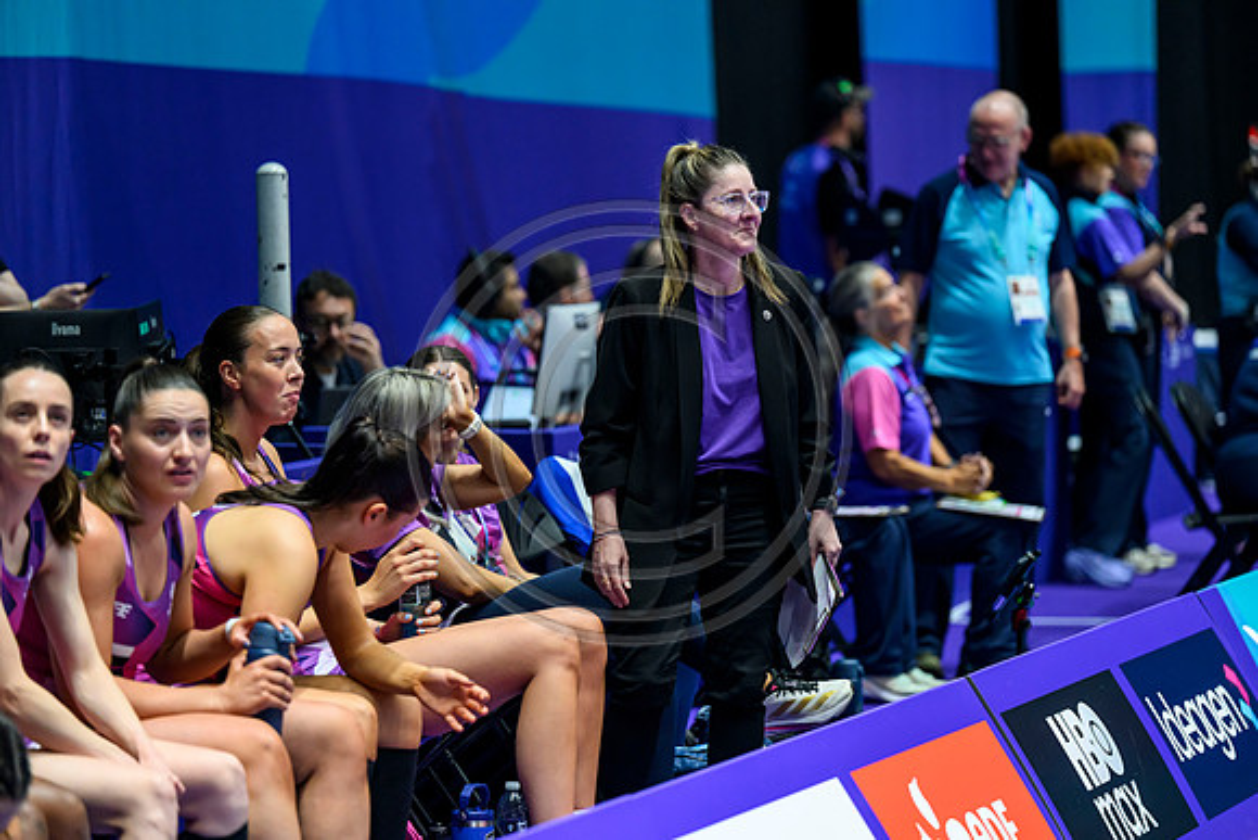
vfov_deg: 8.1
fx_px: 5942
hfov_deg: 12.1
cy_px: 420
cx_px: 629
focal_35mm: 170
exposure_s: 1/1250
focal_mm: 170
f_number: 3.2
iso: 4000
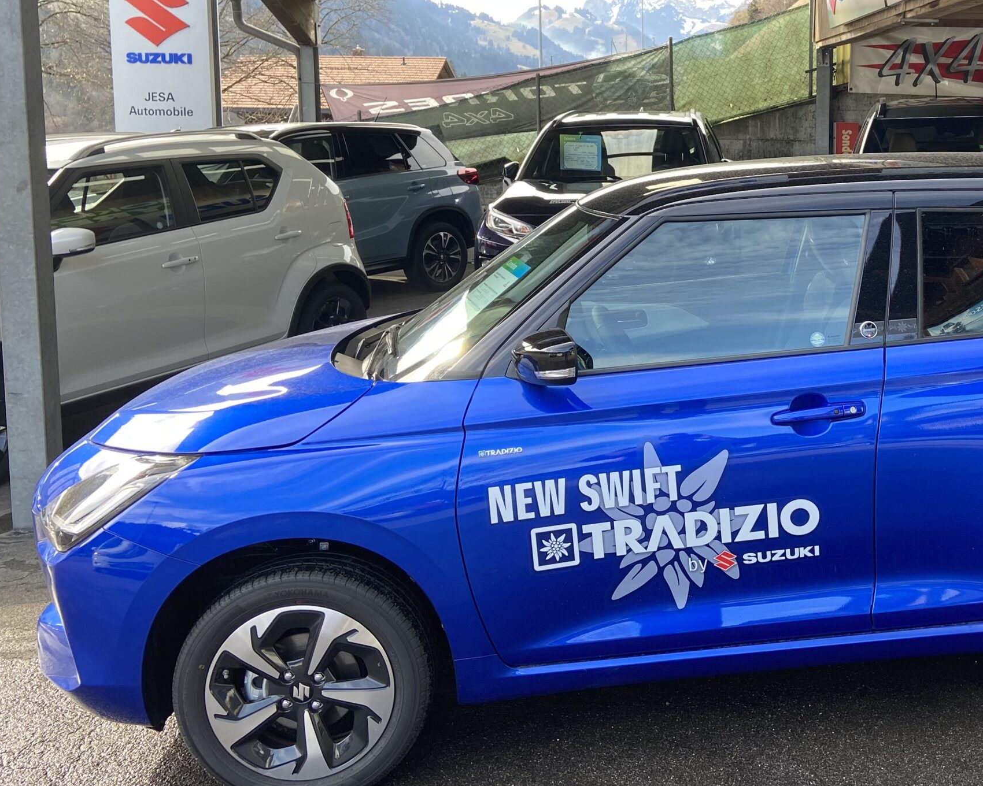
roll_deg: -0.1
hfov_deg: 41.3
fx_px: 1251
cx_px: 771
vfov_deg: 34.5
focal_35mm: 43
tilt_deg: -7.5
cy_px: 254
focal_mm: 4.25
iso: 32
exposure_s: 1/170
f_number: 1.8
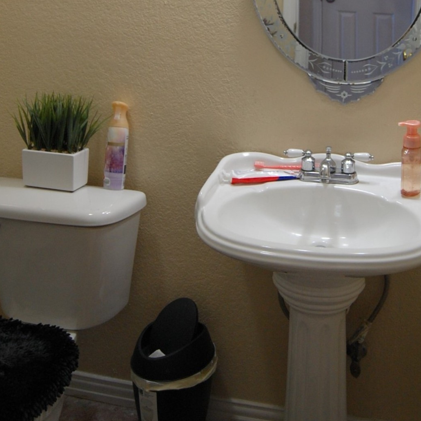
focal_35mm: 48
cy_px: 74
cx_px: 251
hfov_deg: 35.2
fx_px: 660
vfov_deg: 34.1
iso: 720
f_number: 3.5
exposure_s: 1/125
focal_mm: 18
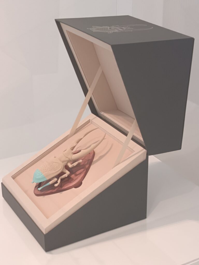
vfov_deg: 27.0
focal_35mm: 72
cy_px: 132
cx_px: 100
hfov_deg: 20.4
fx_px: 552
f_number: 1.75
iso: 565
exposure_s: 1/50
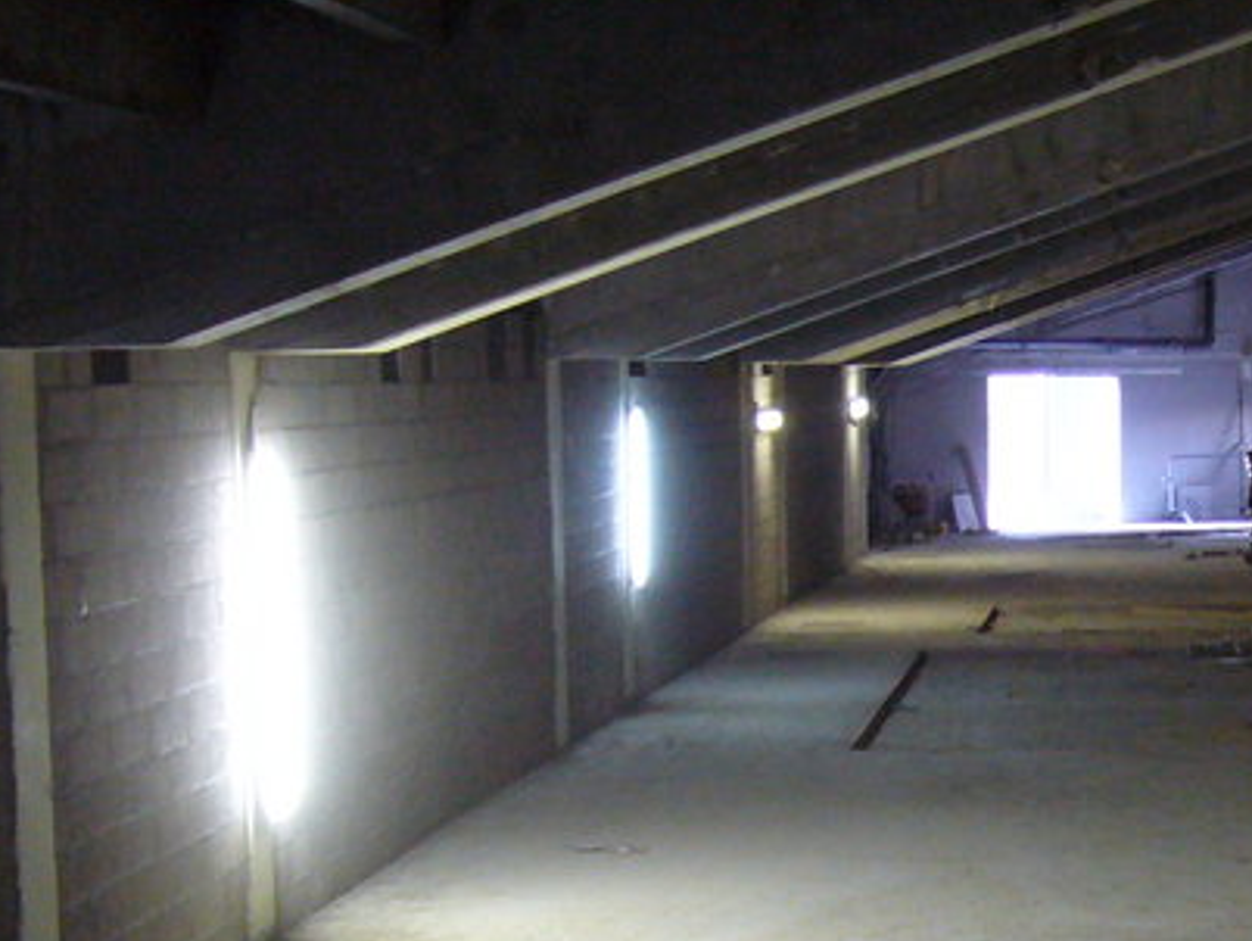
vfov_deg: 16.8
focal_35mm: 87
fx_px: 3149
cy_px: 773
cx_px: 1199
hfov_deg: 21.8
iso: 200
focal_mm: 5.8
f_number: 2.8
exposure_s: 1/8
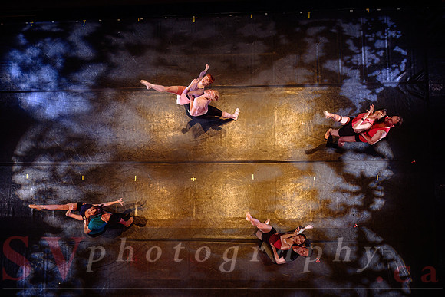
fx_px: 363
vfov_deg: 44.2
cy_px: 180
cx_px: 223
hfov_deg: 63.0
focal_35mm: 29
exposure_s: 1/125
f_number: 2.8
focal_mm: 24
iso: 1600
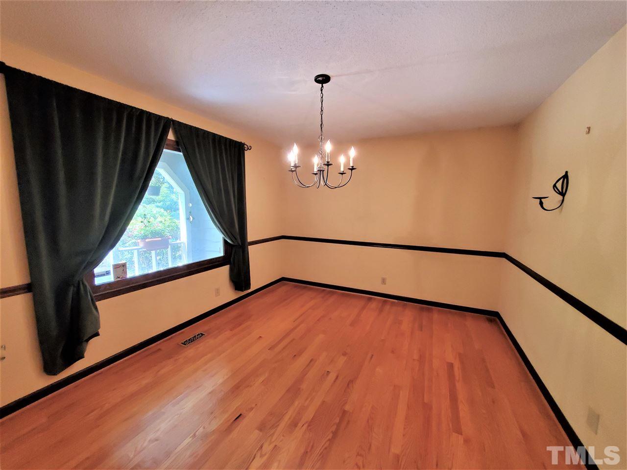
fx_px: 235
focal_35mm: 13
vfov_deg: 89.9
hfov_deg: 106.2
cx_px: 314
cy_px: 235
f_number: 2.2
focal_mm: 1.8
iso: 200
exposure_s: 1/59
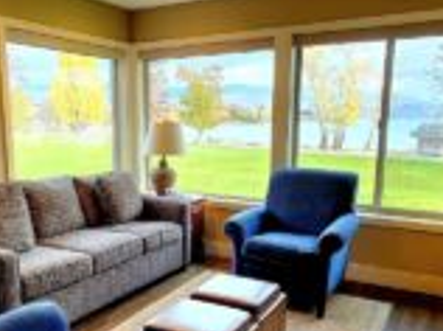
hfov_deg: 55.1
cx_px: 179
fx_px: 422
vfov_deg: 42.5
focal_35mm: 33
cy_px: 210
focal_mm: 2.2
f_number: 2.2
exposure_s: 1/60.2
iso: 100
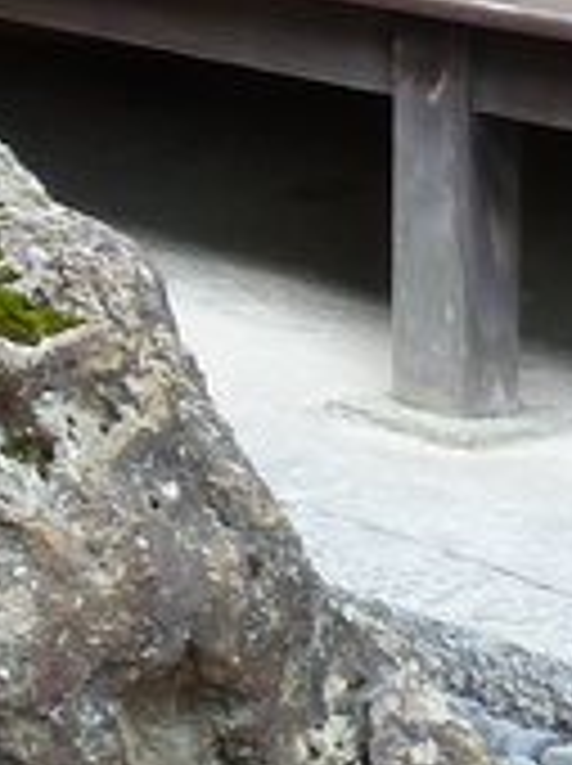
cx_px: -1928
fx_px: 4683
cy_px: -468
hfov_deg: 5.7
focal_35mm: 212
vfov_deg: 9.1
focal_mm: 5
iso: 80
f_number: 3.4
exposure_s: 1/40
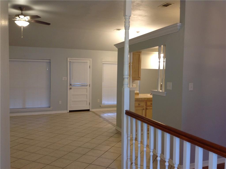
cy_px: 84
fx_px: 228
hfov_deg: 52.7
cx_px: 113
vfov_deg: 40.6
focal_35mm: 35
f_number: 2.4
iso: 50
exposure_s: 1/15
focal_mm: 4.28
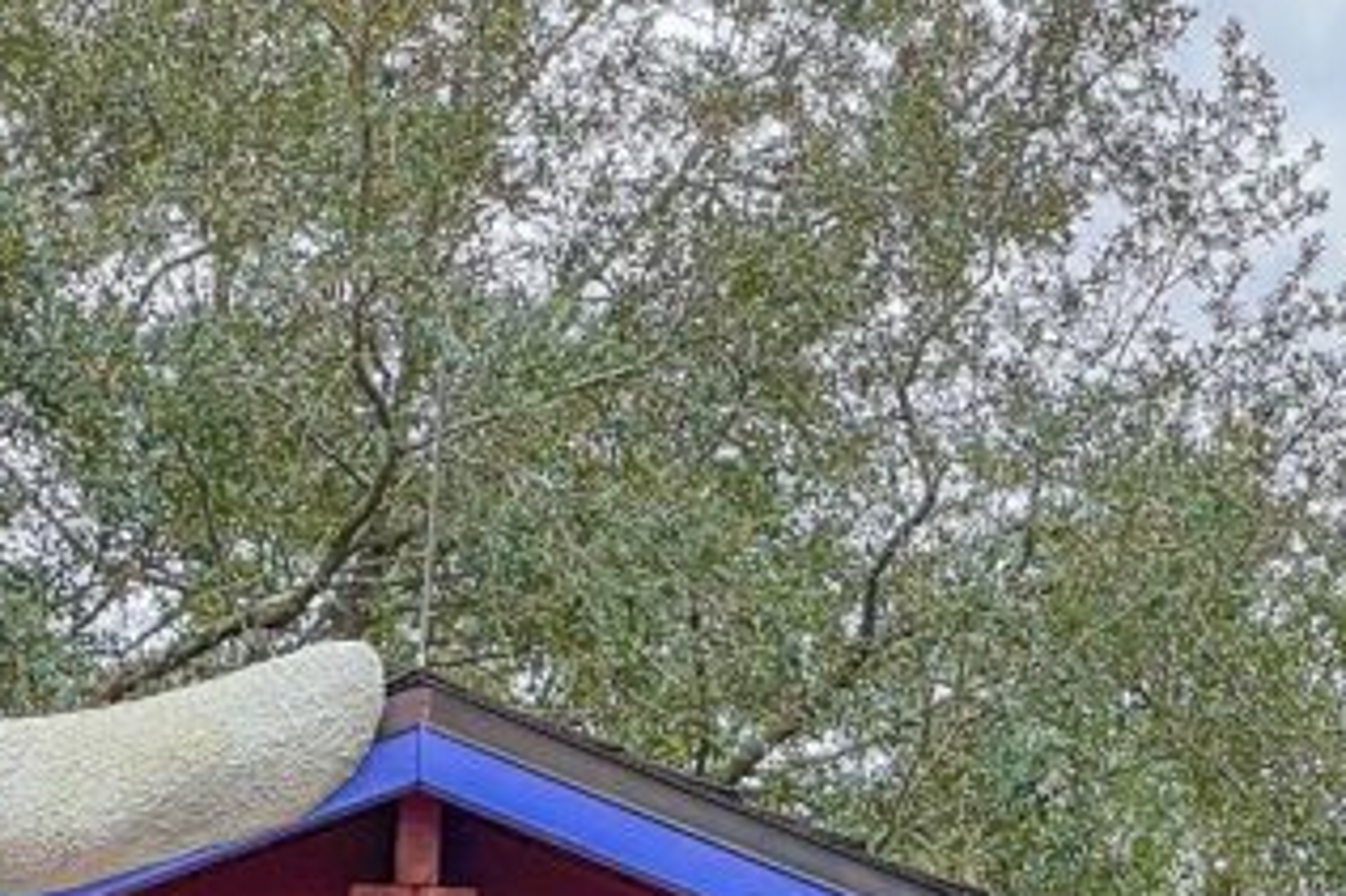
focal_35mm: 215
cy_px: 1588
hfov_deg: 9.6
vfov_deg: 6.3
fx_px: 8034
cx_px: 688
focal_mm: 7.5
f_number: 2.2
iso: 20
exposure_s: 1/180
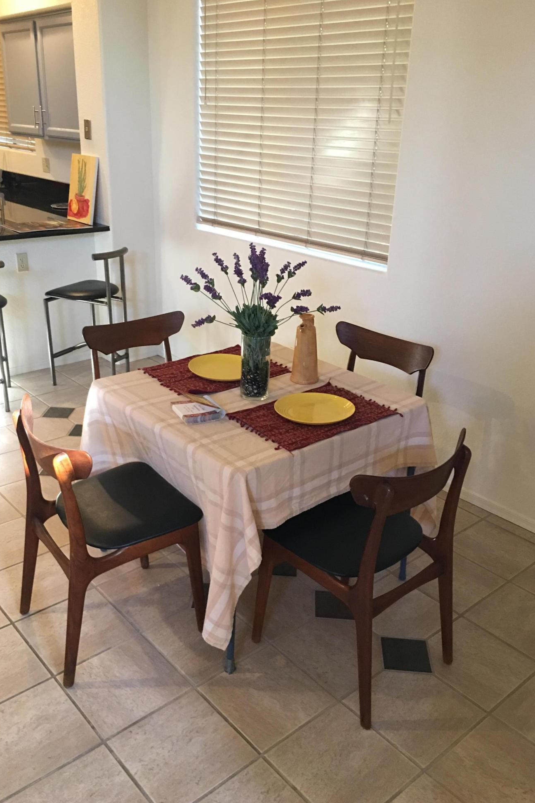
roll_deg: -2.2
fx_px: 691
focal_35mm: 31
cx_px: 251
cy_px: 411
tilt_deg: -21.7
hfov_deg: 42.3
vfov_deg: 60.3
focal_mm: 4.15
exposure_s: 1/15
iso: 80
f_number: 2.2
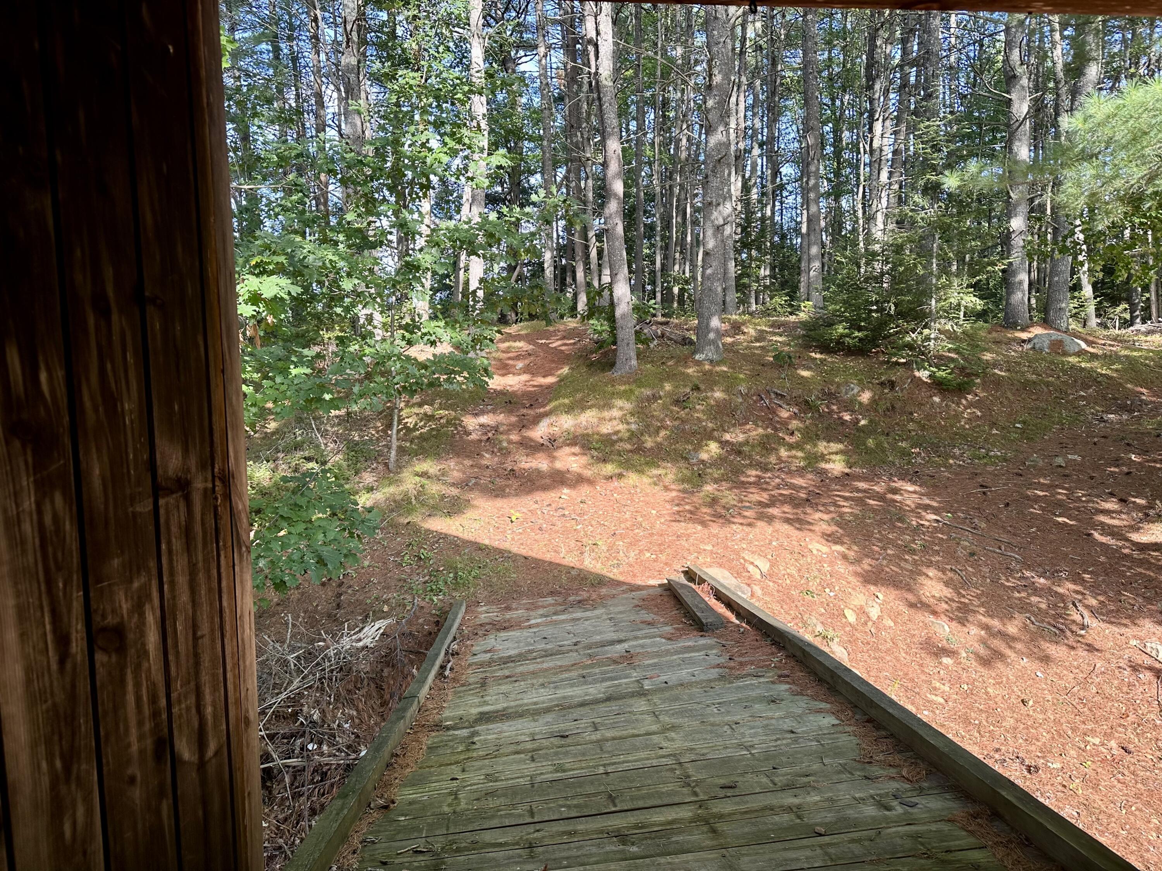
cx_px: 581
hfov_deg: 71.6
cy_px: 436
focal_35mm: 24
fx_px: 806
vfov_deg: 56.8
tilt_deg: -5.0
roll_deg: +0.9
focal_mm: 6.86
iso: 80
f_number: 1.78
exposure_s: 1/270
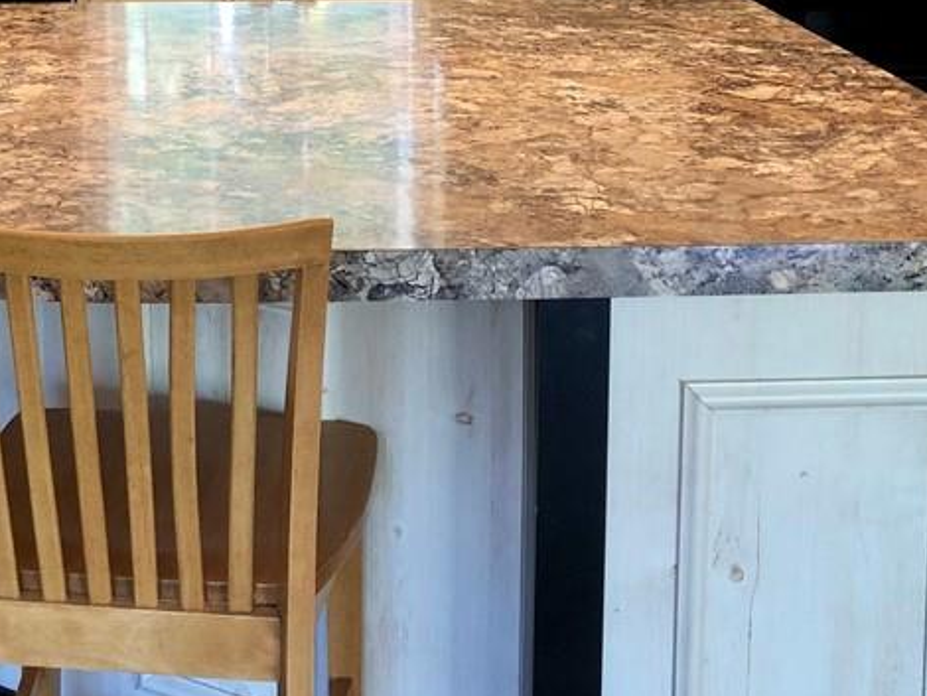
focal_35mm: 61
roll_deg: +0.1
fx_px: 1634
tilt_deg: -9.5
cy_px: -20
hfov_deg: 31.3
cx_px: 282
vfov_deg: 23.0
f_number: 1.8
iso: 40
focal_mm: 3.99
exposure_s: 1/17
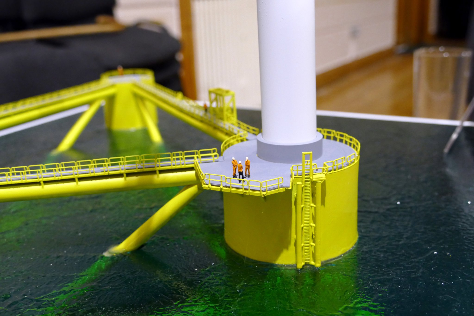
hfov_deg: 46.4
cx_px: 237
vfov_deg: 31.9
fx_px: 553
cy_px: 158
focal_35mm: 42
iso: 1250
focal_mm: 15.26
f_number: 3.2
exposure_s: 1/80
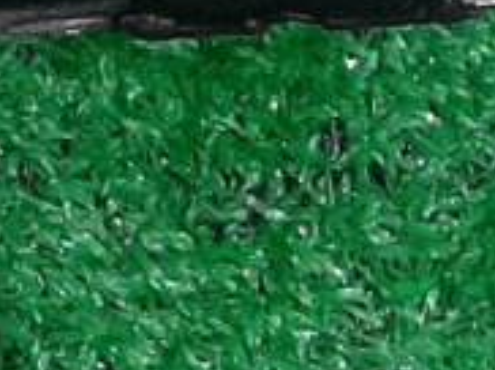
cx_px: -745
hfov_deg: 8.6
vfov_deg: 6.7
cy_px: -612
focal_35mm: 206
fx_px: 2942
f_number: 1.7
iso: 70
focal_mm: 3.93
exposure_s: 1/50
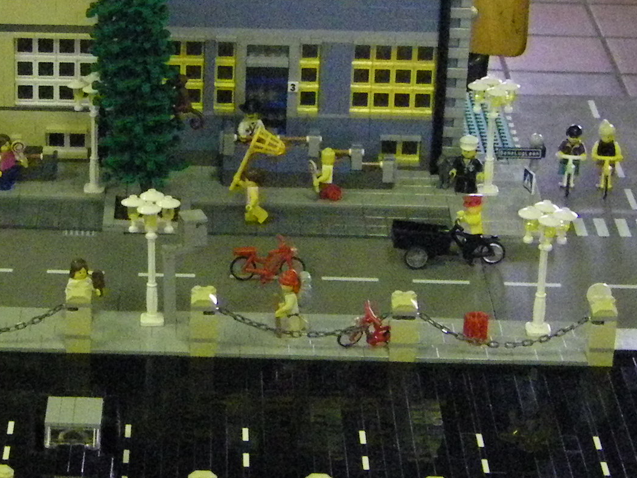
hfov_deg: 15.0
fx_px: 2392
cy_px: 112
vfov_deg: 11.4
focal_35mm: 130
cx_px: 79
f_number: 3.5
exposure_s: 1/20
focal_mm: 6.9
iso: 800
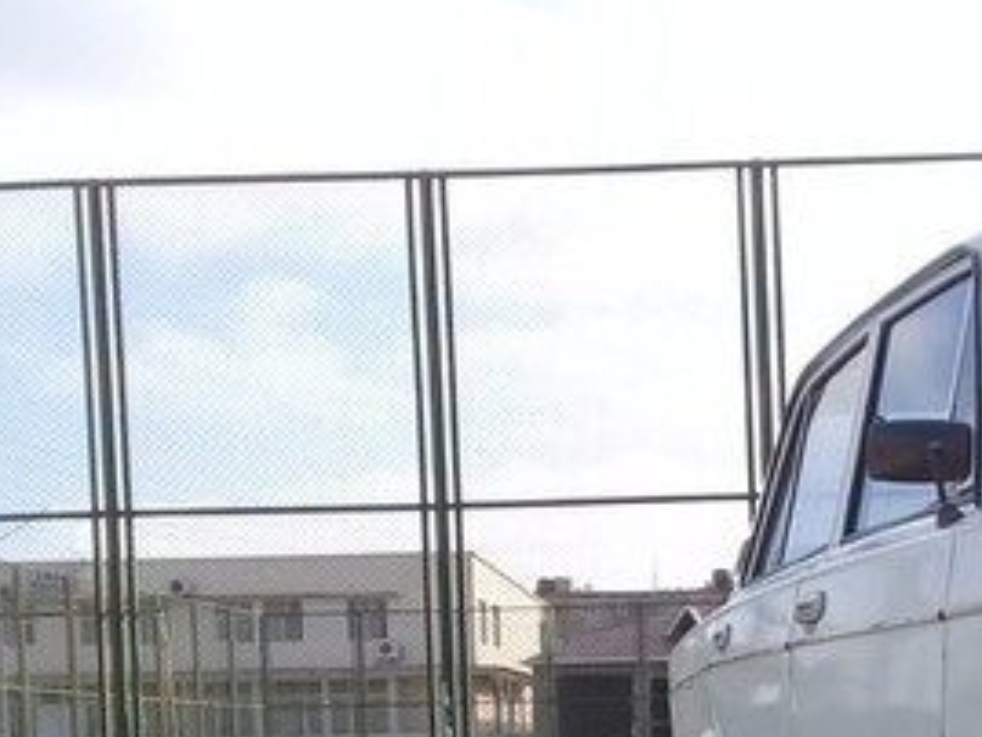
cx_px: 989
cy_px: 892
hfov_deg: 24.4
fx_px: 2157
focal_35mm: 76
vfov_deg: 18.4
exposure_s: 1/984
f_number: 2.2
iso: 50
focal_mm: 3.3
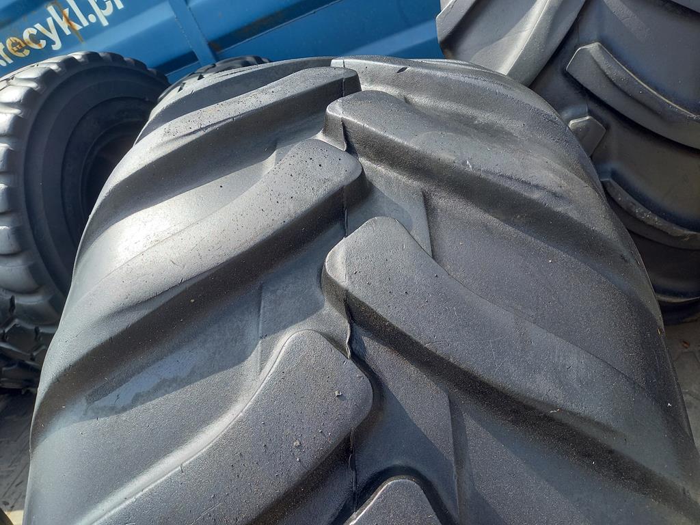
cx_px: 350
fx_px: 506
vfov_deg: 54.9
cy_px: 262
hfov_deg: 69.4
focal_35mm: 25
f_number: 1.8
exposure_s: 1/232
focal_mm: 4.65
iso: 50
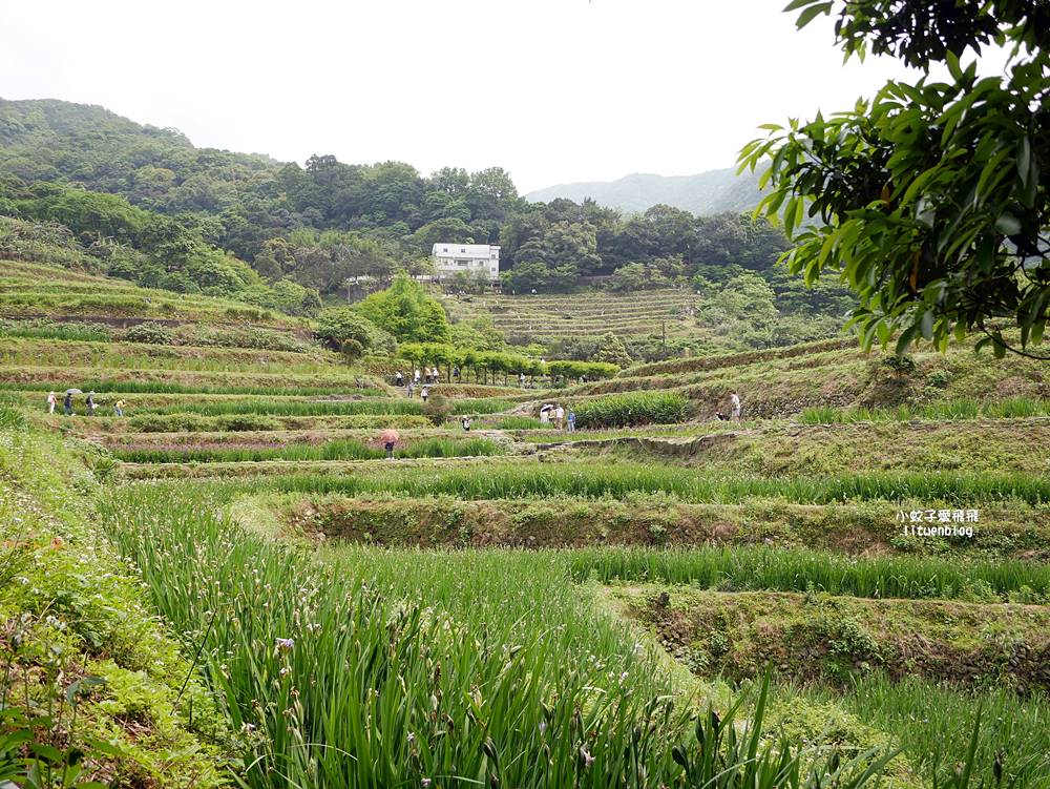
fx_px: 850
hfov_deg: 63.4
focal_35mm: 28
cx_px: 525
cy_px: 394
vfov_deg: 49.8
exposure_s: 1/800
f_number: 3.2
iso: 200
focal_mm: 14
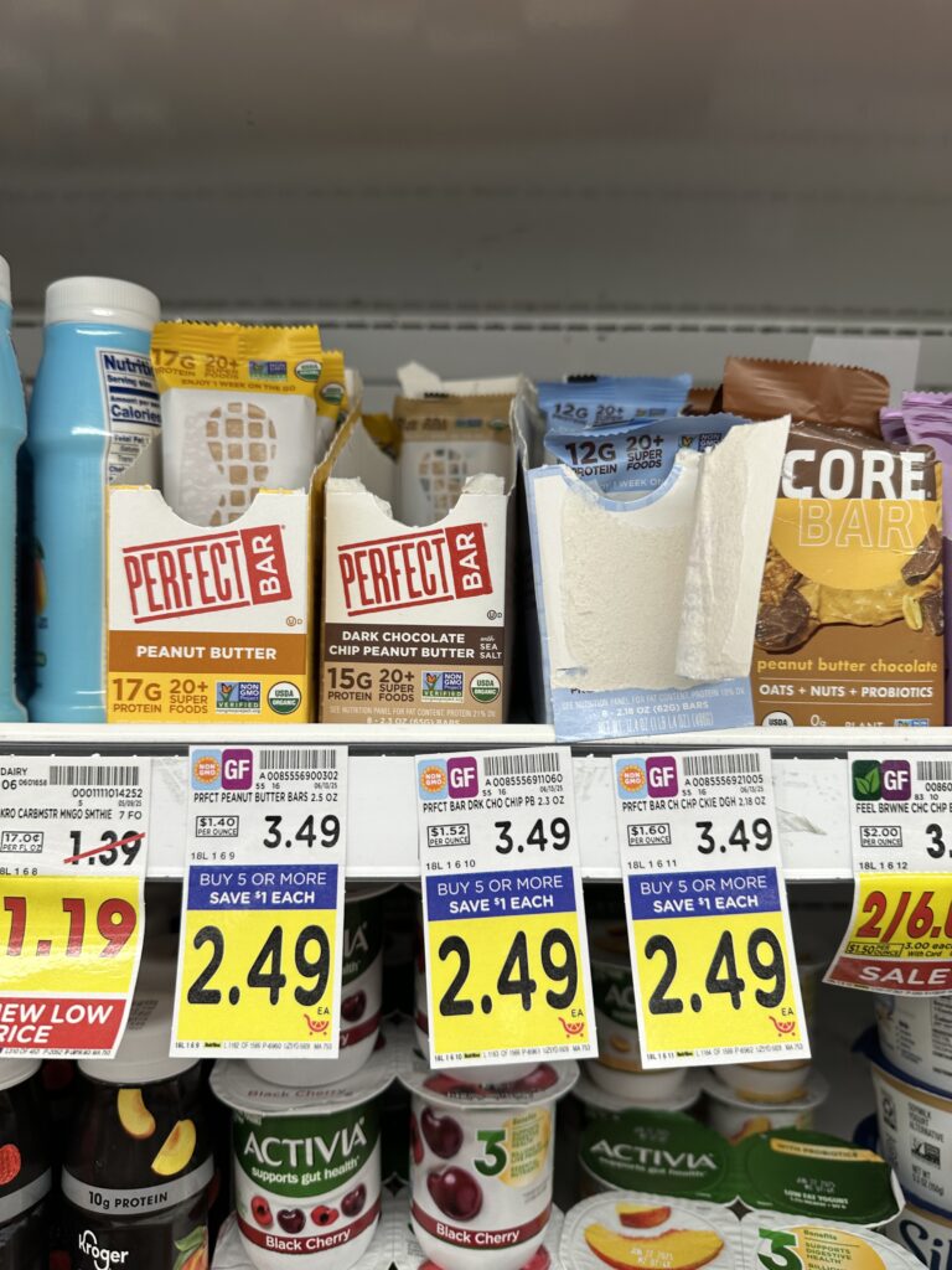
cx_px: 476
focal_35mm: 24
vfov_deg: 71.6
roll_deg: -2.3
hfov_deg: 56.8
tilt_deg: +0.3
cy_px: 635
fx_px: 880
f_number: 1.78
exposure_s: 1/137
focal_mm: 6.86
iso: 64
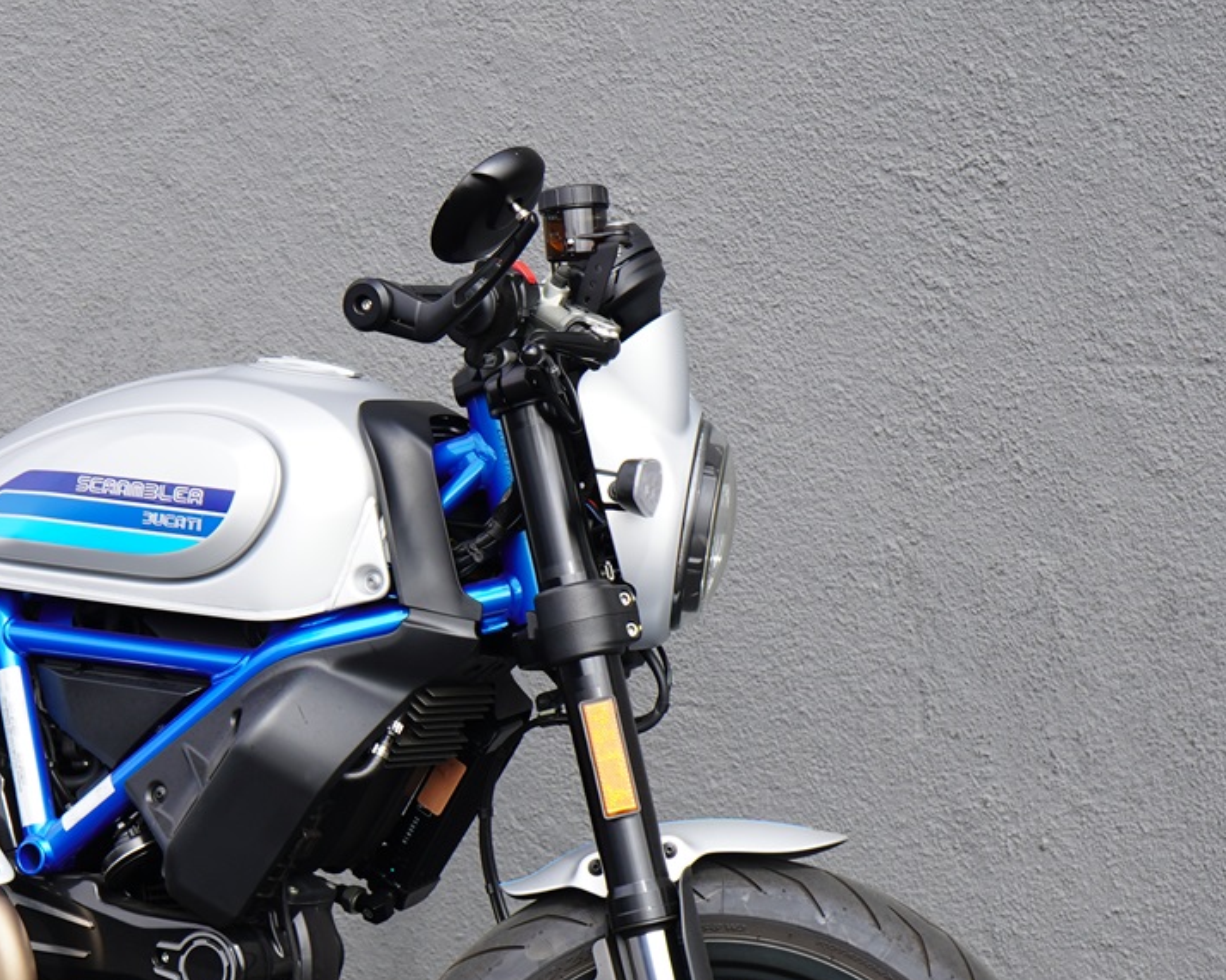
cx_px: 242
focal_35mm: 109
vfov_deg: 14.0
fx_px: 3954
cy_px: 799
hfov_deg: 17.5
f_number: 8
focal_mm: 46
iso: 100
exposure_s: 1/100
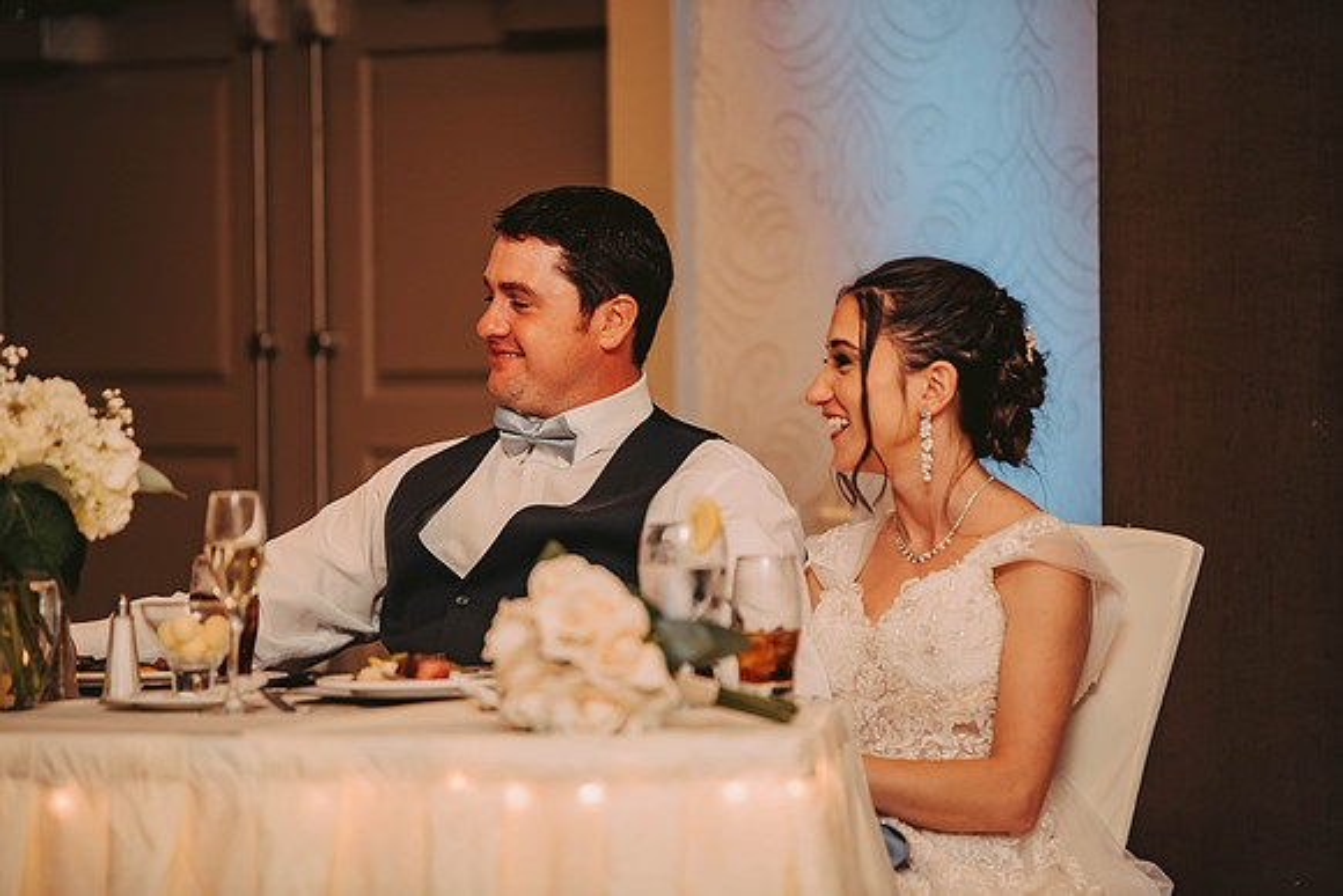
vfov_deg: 6.9
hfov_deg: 10.3
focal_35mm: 200
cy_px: 448
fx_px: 7463
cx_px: 672
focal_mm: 200
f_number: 2.8
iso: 800
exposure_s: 1/60
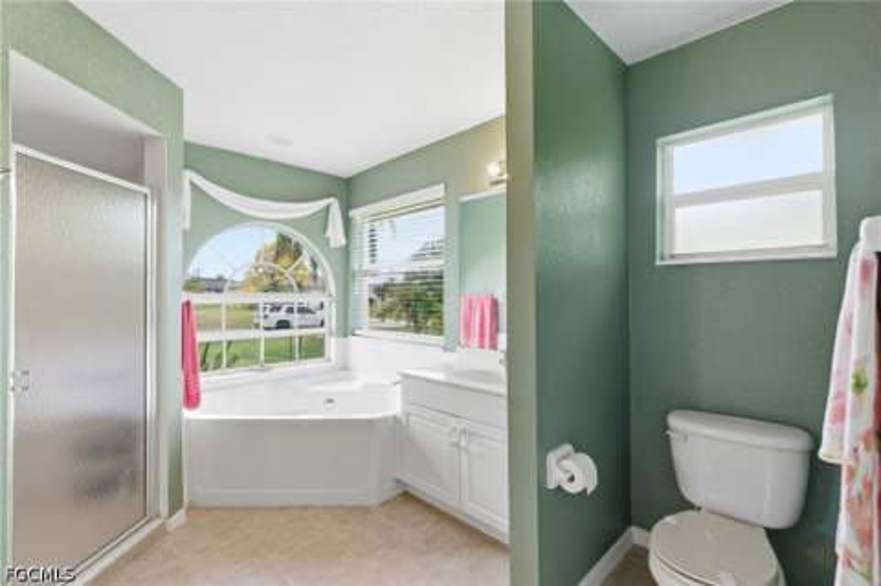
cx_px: 440
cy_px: 293
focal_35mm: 16
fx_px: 391
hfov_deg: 96.8
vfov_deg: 73.6
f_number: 9
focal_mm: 16
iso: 400
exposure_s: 1/100
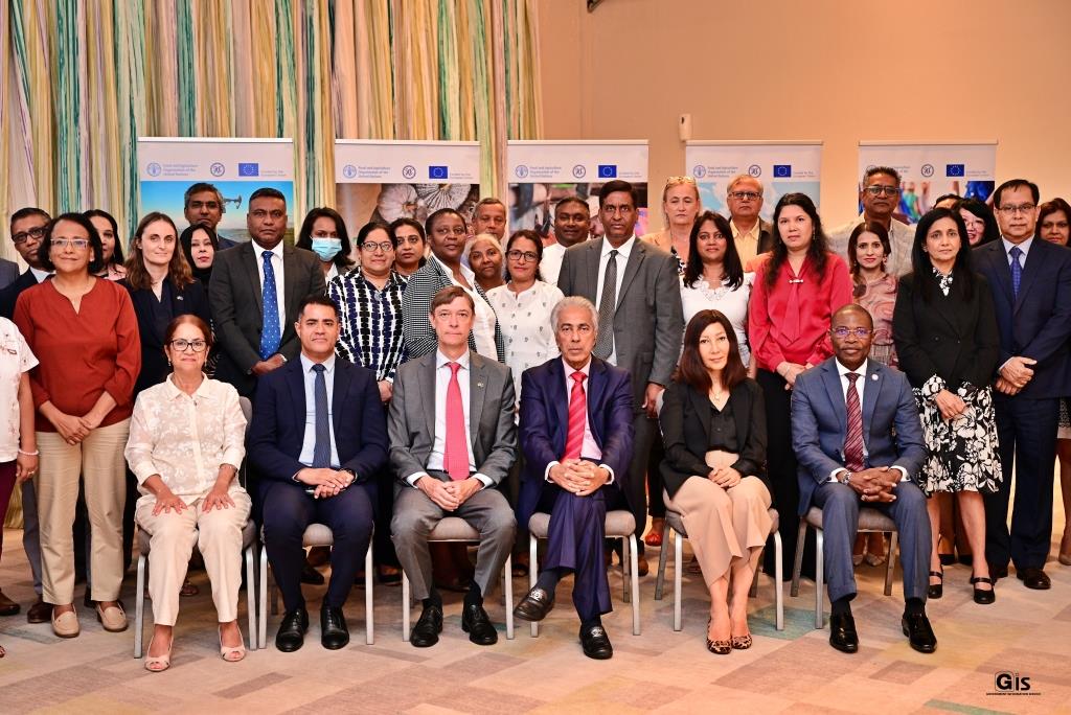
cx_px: 536
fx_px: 1488
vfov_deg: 27.0
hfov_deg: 39.6
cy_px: 358
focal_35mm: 50
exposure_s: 1/100
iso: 1250
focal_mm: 50
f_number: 2.8
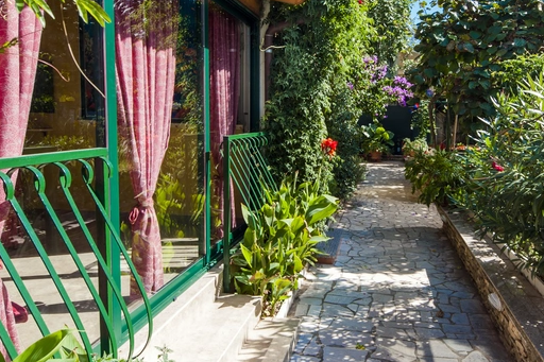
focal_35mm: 28
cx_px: 298
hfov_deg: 65.4
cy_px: 163
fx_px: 423
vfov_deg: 46.3
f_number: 8
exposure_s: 1/100
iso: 200
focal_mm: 14
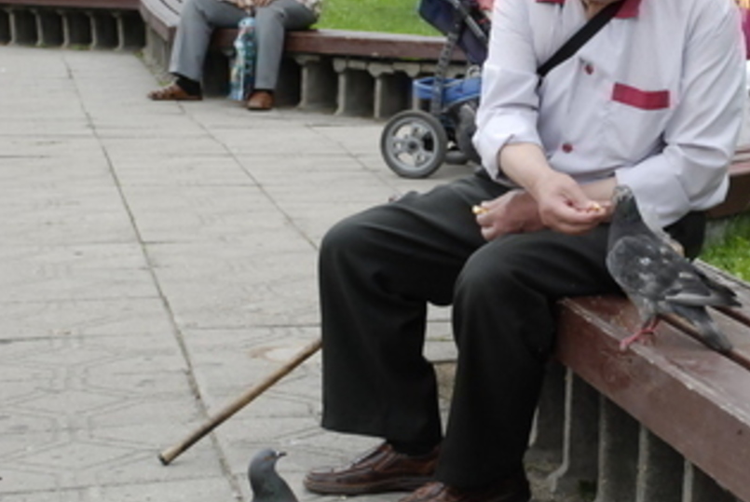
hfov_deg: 19.3
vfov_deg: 13.1
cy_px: 185
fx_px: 2190
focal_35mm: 105
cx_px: 584
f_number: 9.5
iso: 800
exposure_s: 1/250
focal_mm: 44
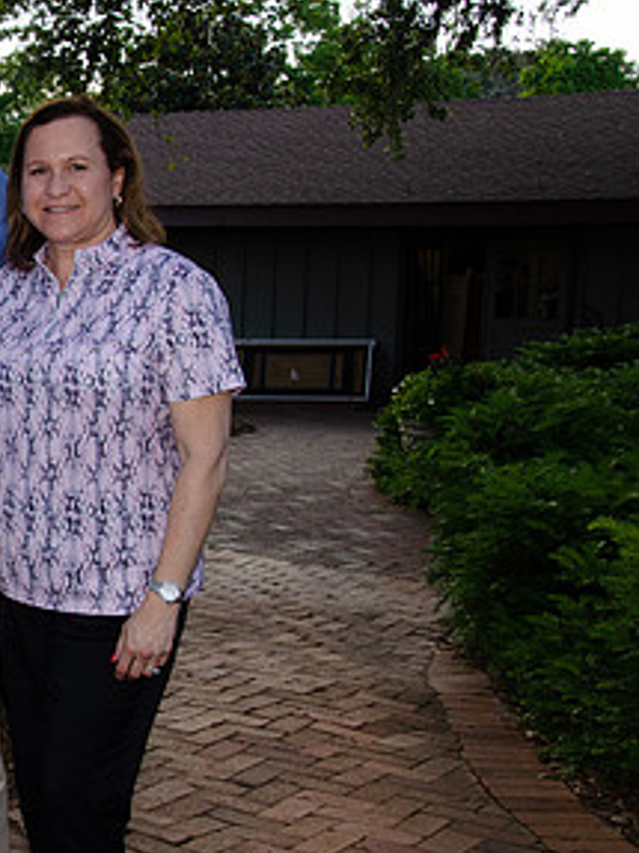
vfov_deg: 30.3
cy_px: 440
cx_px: -217
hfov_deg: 20.7
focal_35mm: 64
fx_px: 1576
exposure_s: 1/160
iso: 400
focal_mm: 22
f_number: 8
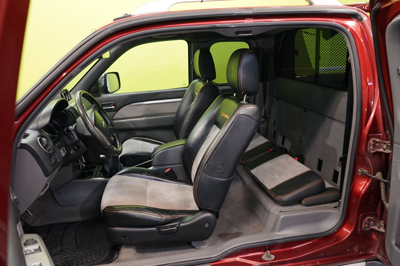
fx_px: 322
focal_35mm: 29
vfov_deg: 45.0
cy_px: 133
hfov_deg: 63.7
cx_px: 200
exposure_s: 1/25
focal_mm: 29
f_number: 4
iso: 500
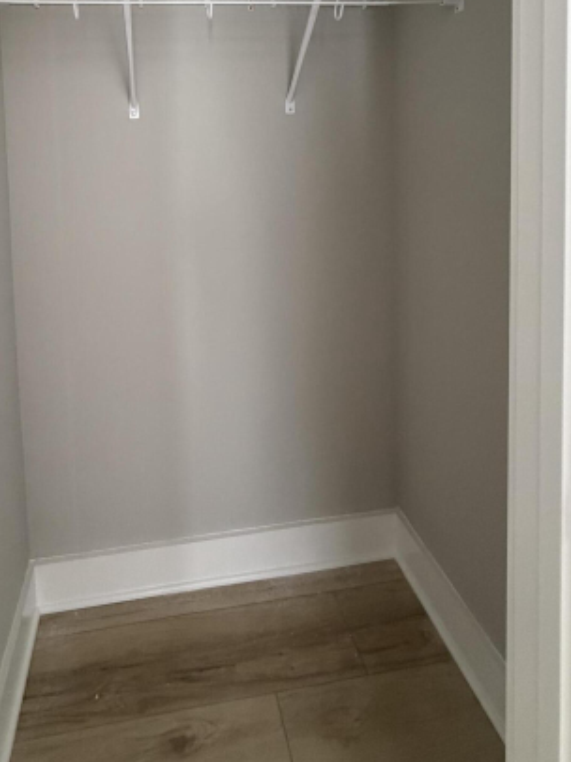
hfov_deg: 58.1
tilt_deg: -2.8
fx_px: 506
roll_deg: +2.0
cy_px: 166
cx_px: 214
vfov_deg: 67.8
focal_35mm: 23
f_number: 2.2
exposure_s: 1/60
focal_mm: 2.22
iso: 400
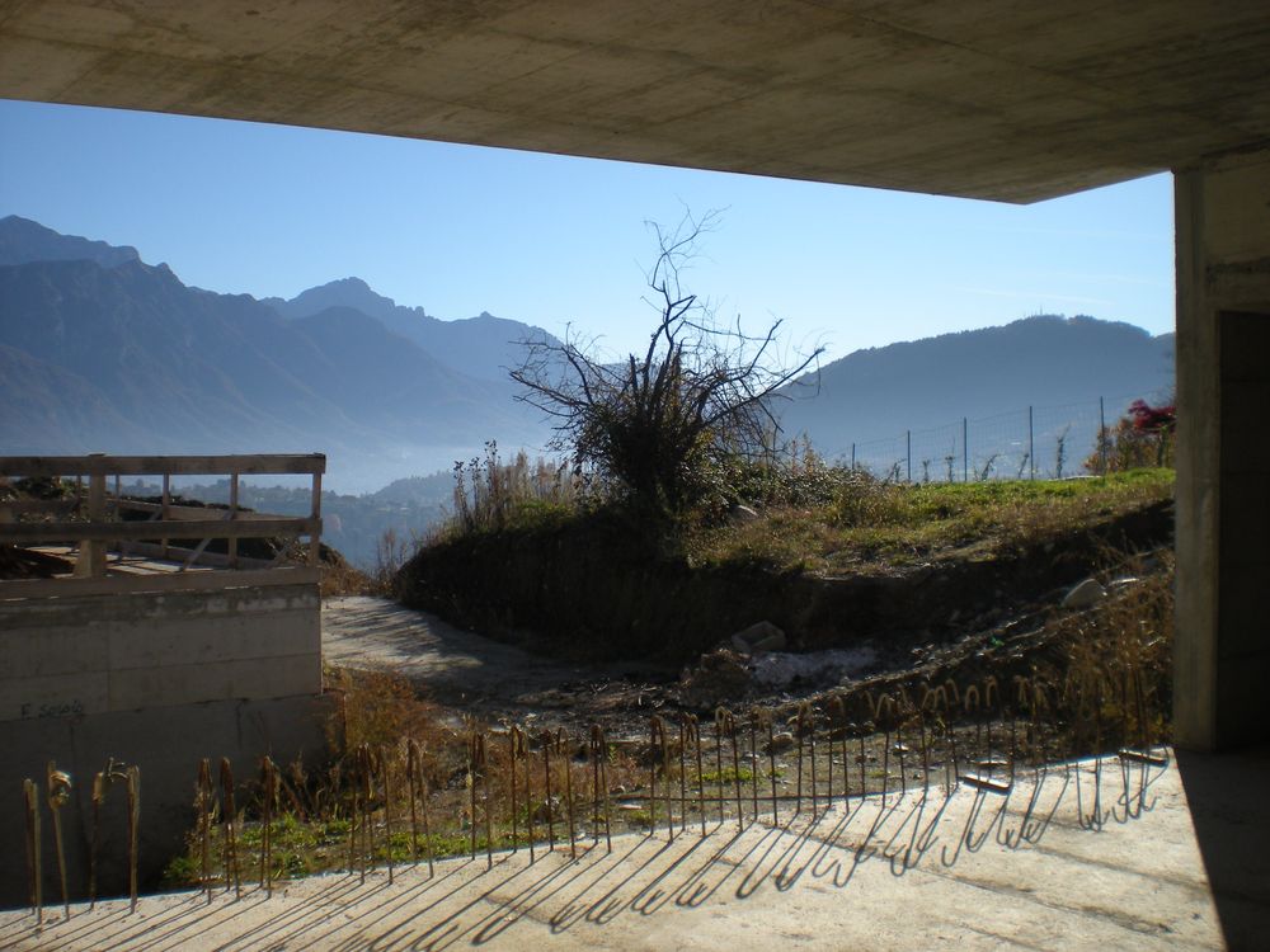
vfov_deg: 37.7
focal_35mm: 38
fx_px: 1394
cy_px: 476
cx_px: 635
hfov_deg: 49.0
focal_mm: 6.3
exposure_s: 1/606
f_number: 4.6
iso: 64
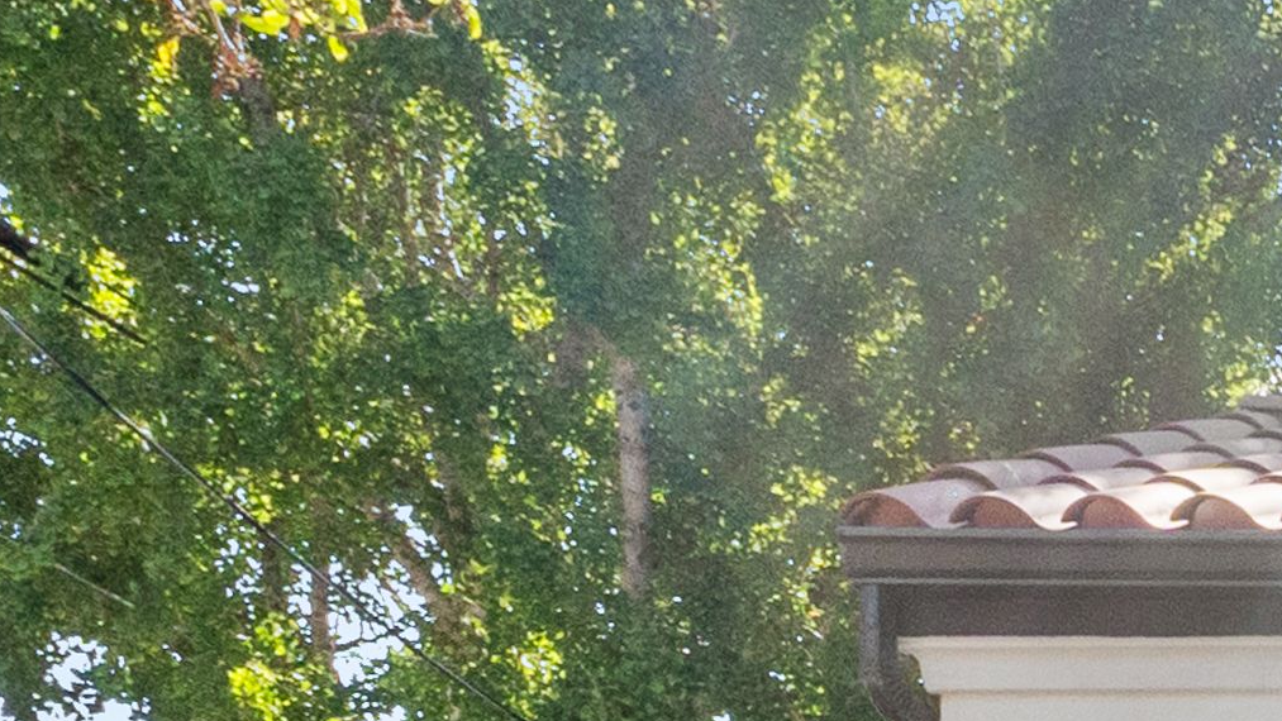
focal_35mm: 96
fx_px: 3264
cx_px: 2901
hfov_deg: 15.3
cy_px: 362
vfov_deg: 12.6
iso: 200
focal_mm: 10
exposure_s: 1/400
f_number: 8
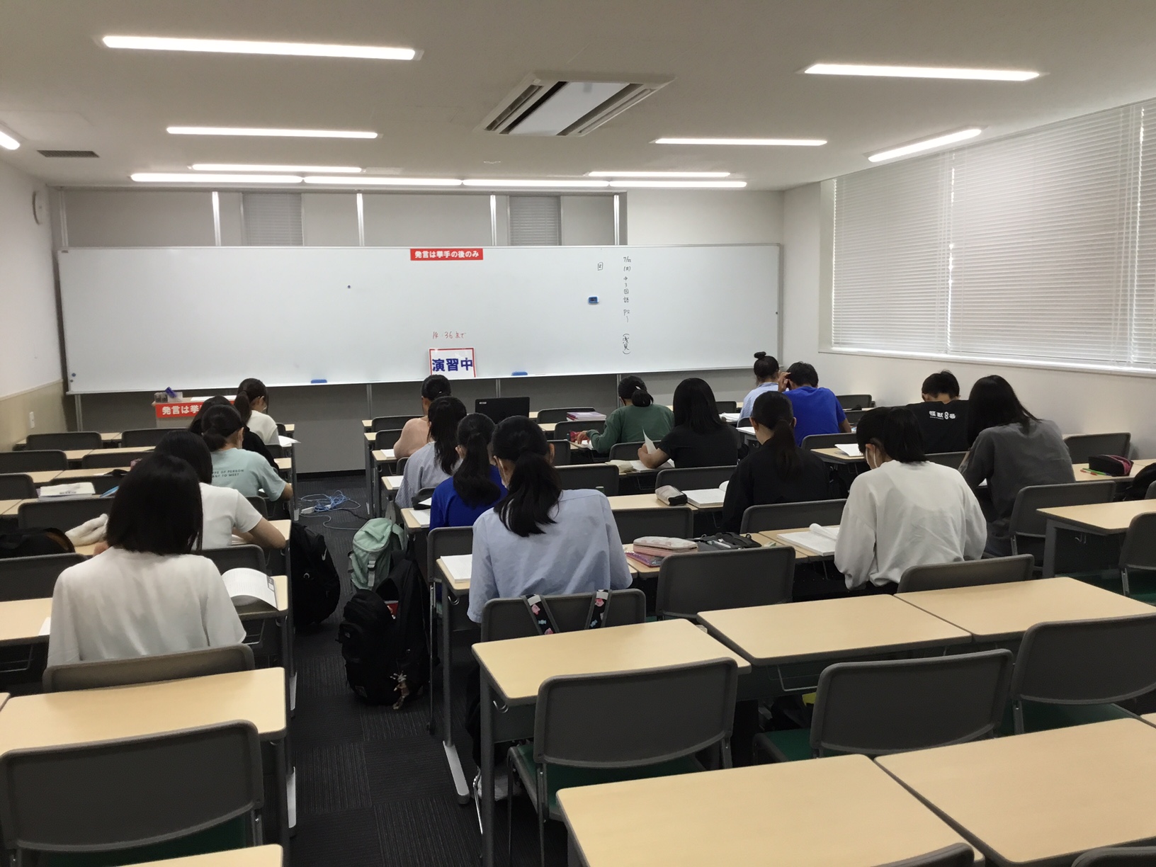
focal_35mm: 31
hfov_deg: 58.4
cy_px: 434
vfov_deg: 45.4
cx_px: 578
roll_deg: +1.4
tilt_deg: -6.6
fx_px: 1035
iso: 32
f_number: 2.4
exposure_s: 1/40
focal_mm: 3.3
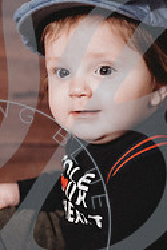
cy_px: 122
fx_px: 868
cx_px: 47
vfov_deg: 16.4
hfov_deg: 11.0
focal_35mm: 125
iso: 100
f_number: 2.8
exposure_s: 1/125
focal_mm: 52
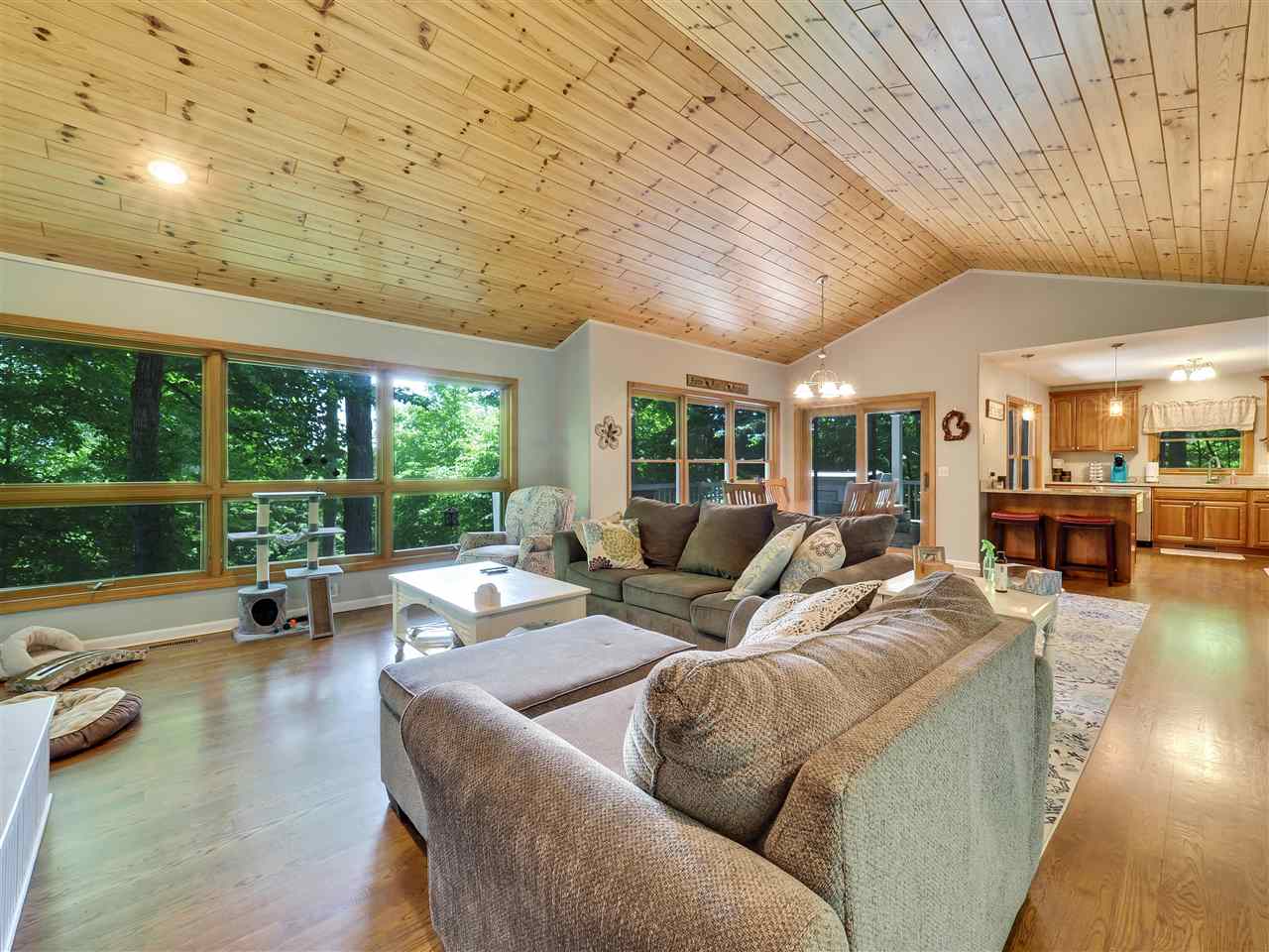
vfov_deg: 85.7
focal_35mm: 14
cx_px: 634
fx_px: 513
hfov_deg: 102.1
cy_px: 476
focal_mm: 7
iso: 200
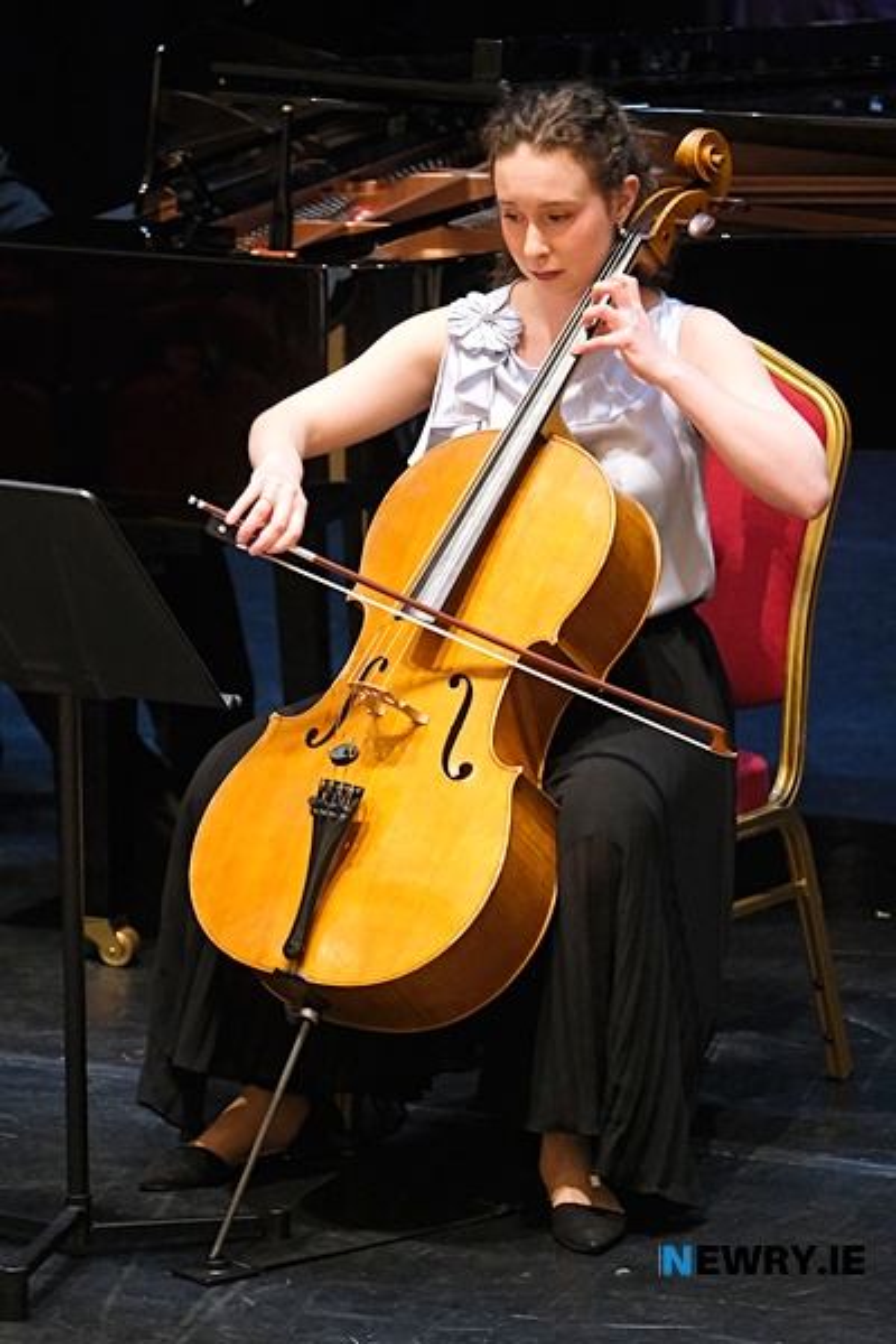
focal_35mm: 210
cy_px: 672
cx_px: 448
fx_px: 7839
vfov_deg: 9.8
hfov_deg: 6.5
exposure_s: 1/125
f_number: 2.8
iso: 6400
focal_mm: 140
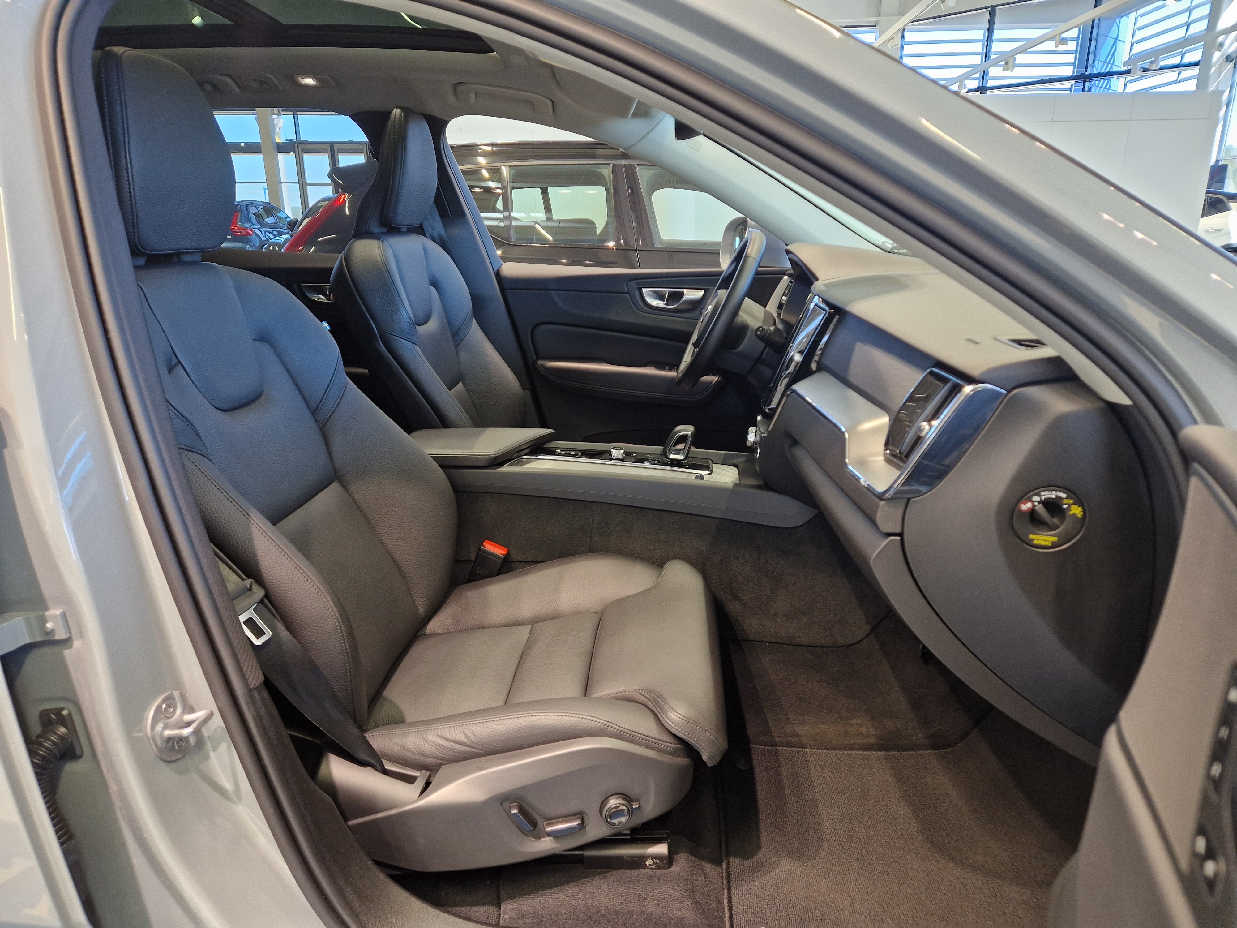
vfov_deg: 58.9
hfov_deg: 73.9
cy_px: 464
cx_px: 618
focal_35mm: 23
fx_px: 822
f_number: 1.8
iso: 200
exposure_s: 1/100
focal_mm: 5.4
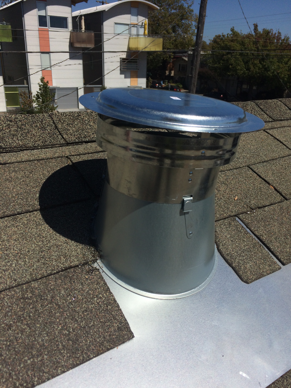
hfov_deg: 48.2
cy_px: 194
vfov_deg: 61.7
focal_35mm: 29
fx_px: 325
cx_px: 146
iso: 40
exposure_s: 1/5128
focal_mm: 4.15
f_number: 2.2
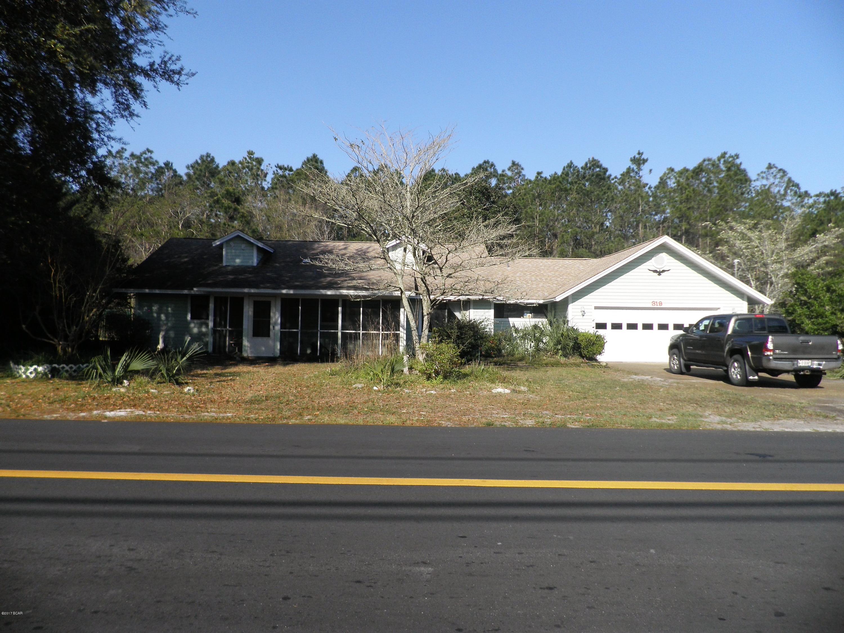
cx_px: 422
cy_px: 316
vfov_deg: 56.8
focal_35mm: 24
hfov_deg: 71.6
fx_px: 585
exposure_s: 1/125
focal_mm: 4.3
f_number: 8.3
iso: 64
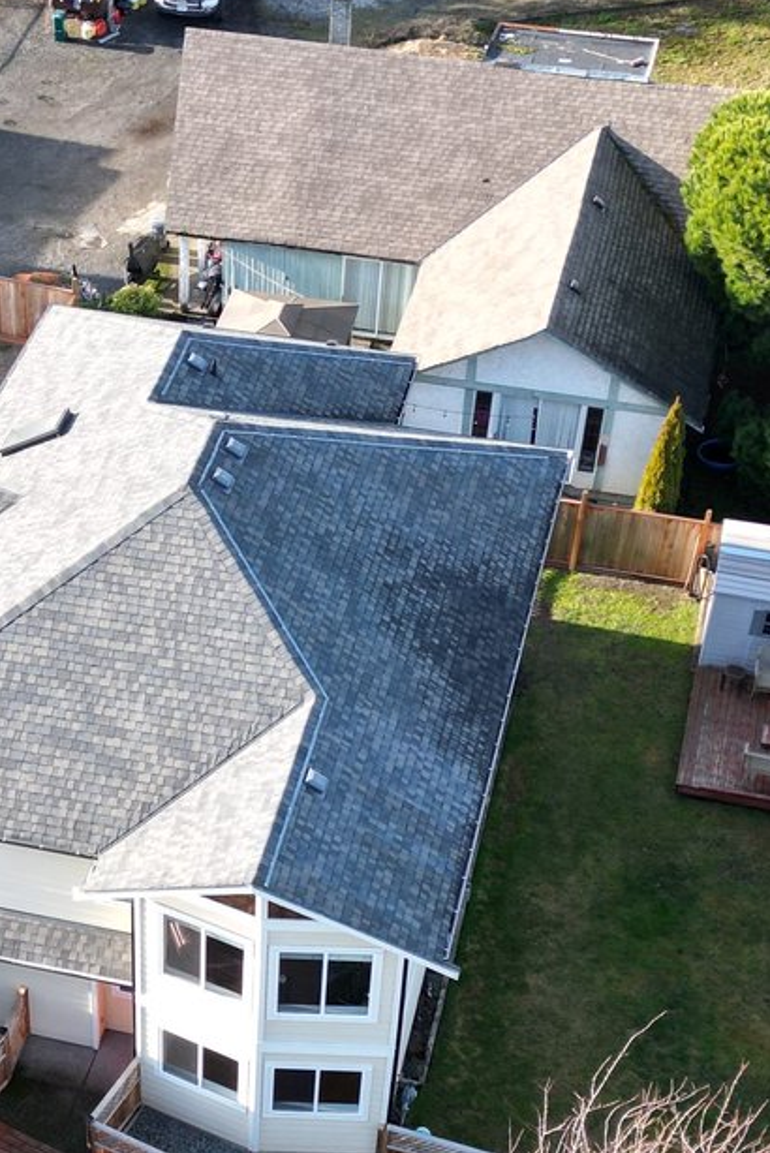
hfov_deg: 20.7
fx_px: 2083
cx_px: 177
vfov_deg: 30.6
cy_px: 809
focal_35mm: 65
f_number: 1.7
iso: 100
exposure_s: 1/40
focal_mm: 6.72
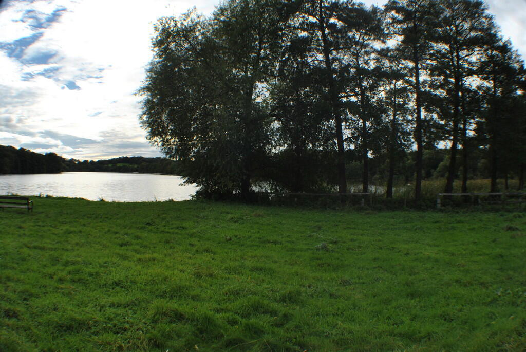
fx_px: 527
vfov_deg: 37.0
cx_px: 263
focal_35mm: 36
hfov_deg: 53.1
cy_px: 176
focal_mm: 24
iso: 100
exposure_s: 1/200
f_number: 10
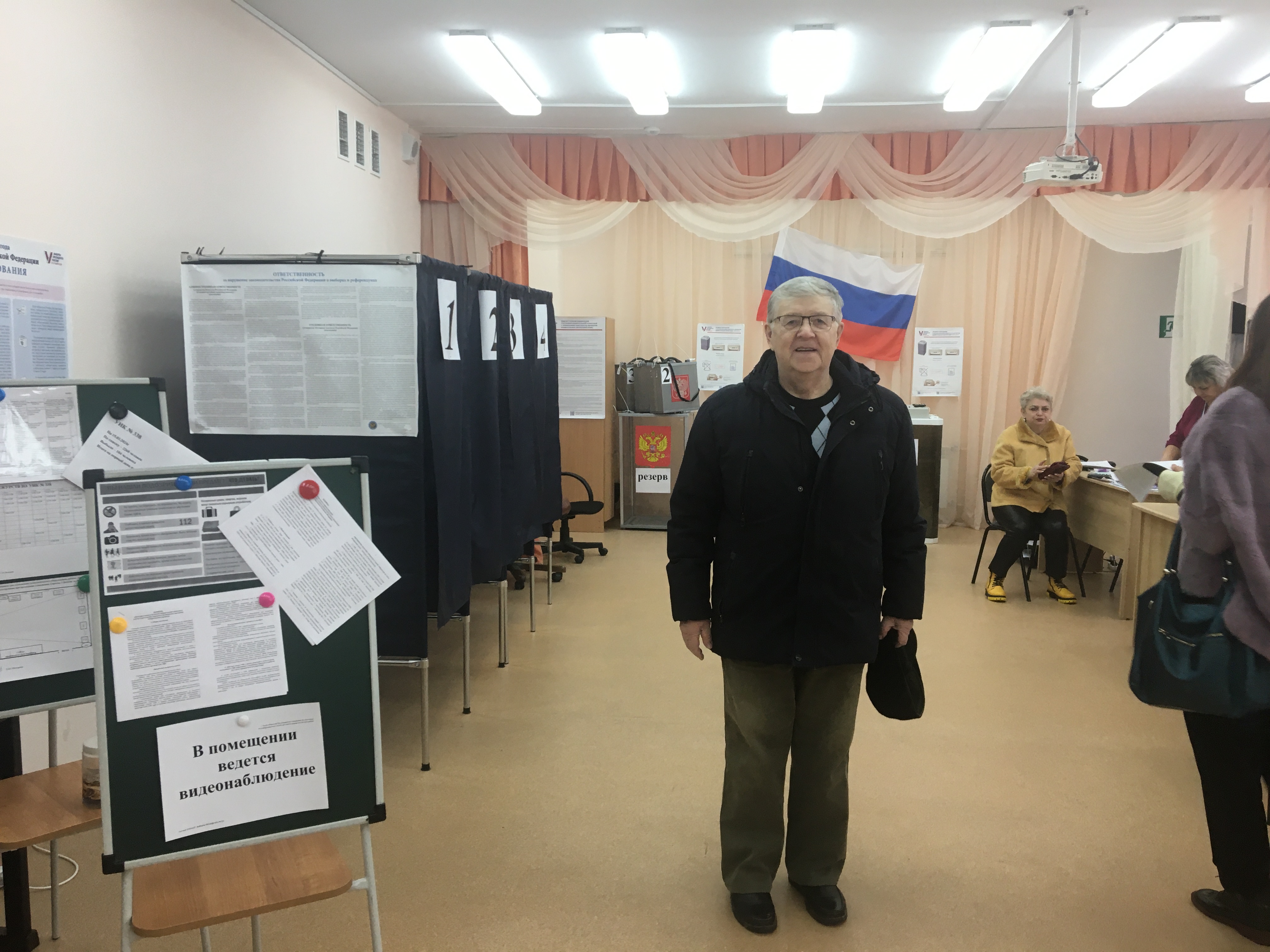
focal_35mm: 29
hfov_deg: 61.7
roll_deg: +0.0
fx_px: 1064
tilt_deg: -6.9
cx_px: 635
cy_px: 476
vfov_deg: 48.2
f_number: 2.2
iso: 40
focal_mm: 4.15
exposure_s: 1/33
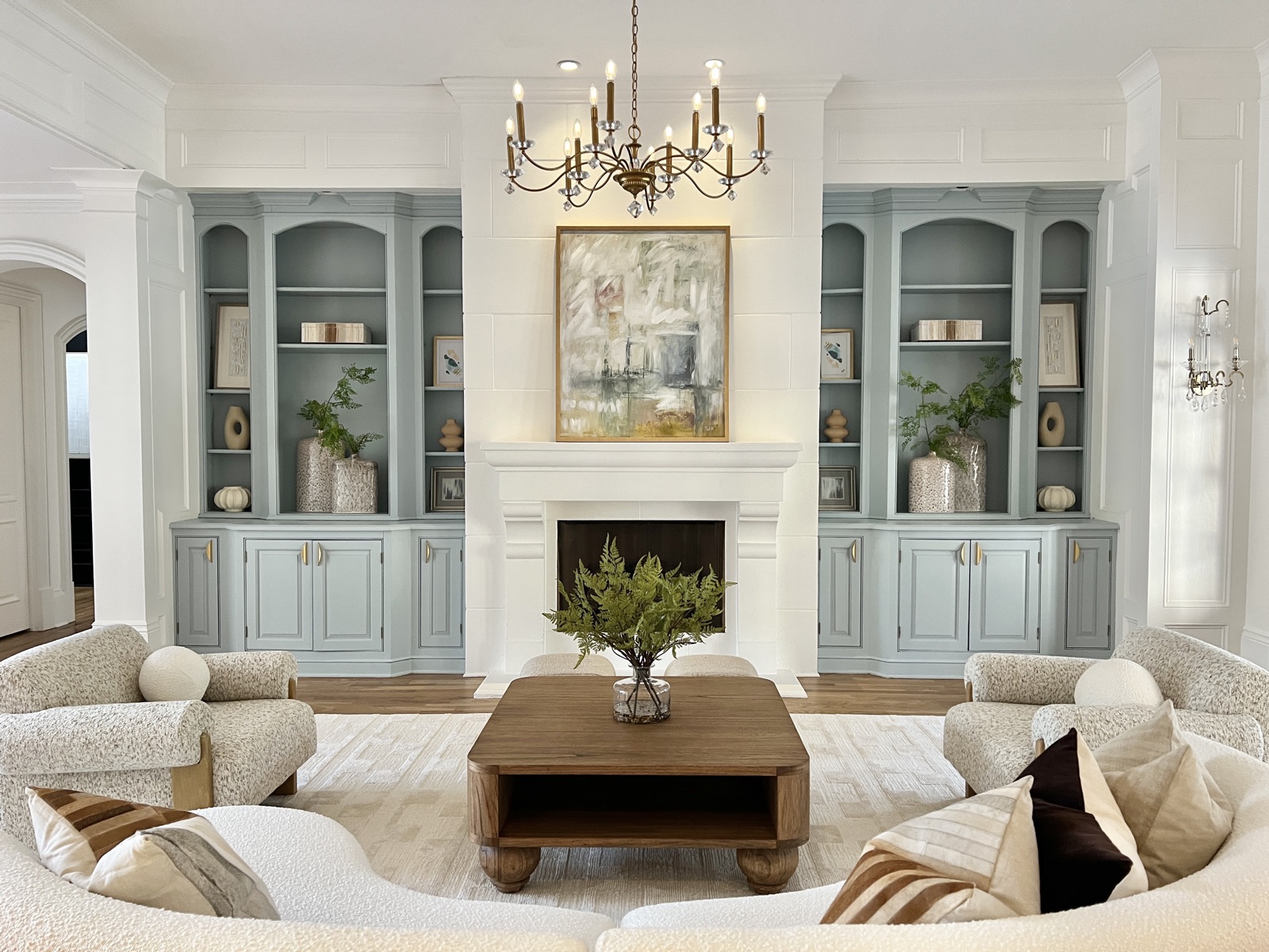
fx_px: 953
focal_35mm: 26
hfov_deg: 67.3
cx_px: 634
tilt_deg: -3.3
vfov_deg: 53.1
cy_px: 476
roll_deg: +0.1
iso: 200
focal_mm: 5.7
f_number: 1.5
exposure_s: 1/60
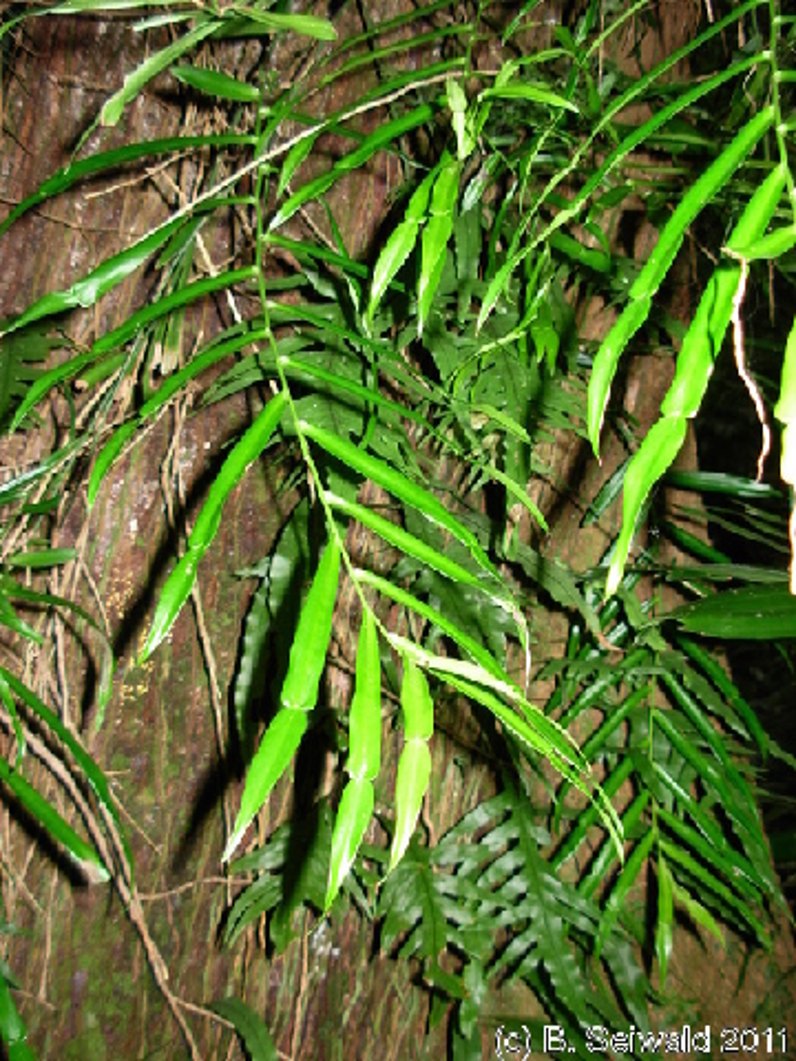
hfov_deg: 37.7
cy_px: 530
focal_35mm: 38
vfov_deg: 49.0
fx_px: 1165
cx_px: 398
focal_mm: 6.3
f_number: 2.9
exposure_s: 1/26.1
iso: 91
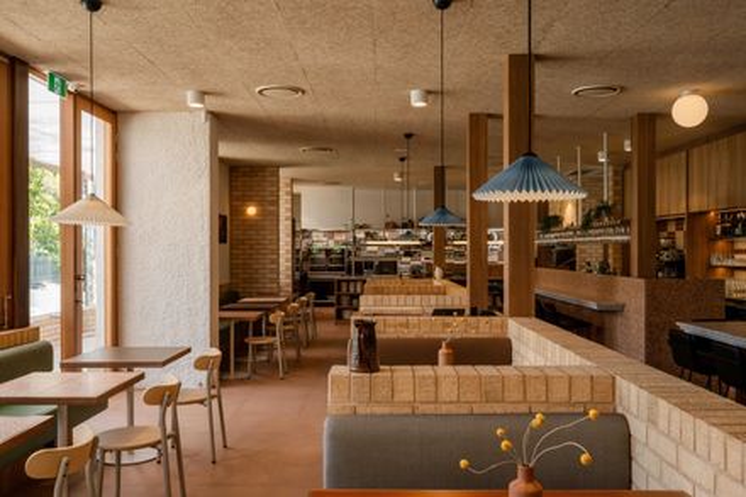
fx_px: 652
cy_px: 248
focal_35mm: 32
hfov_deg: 59.5
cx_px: 373
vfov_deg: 41.7
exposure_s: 1/25
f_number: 16
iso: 640
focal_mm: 31.5
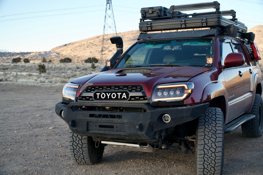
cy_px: 88
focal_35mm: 43
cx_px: 132
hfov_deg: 45.4
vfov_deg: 31.2
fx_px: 314
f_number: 4.5
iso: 100
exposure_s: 1/100
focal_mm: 29
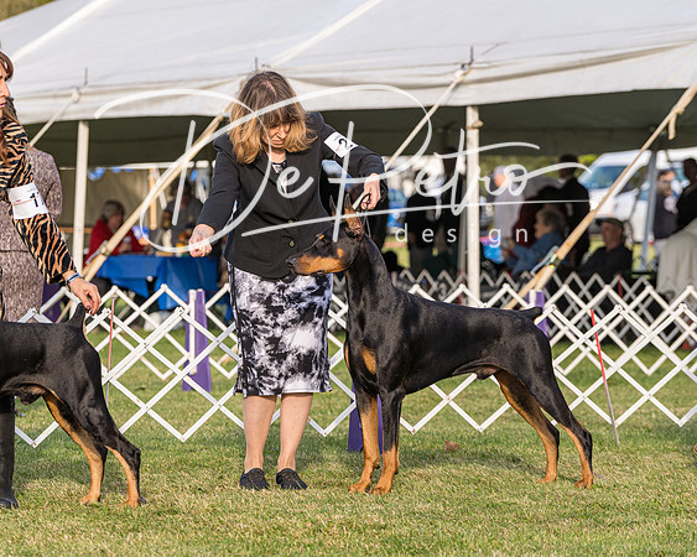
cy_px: 278
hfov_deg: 11.1
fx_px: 3600
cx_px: 348
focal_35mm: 175
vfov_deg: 8.8
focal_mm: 155
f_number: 5.6
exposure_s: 1/800
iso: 640
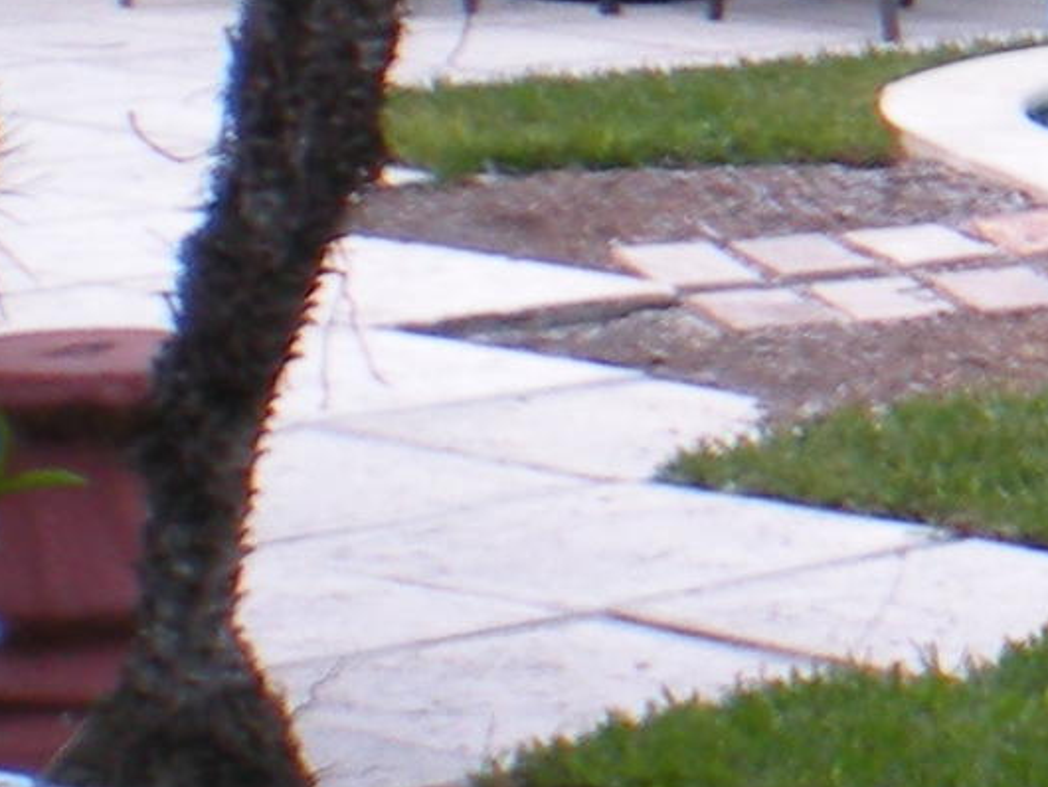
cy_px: 93
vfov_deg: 6.9
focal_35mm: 215
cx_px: 2669
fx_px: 6512
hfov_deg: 8.3
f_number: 4.6
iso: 64
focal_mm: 6.3
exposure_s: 1/136
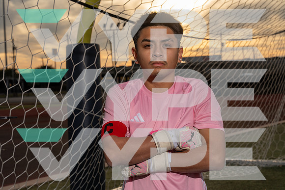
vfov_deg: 19.5
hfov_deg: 28.8
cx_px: 142
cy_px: 95
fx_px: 554
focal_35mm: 70
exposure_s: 1/250
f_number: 8
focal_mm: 70
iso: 100
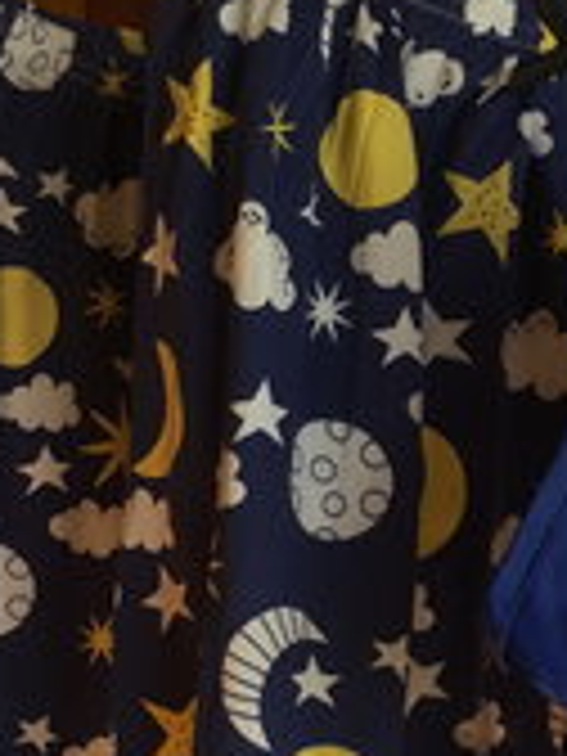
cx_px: 518
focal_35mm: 92
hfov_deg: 15.9
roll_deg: +0.5
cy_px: 452
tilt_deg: -3.8
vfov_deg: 21.3
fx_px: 2009
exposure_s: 1/100
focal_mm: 4.15
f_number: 2.2
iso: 32
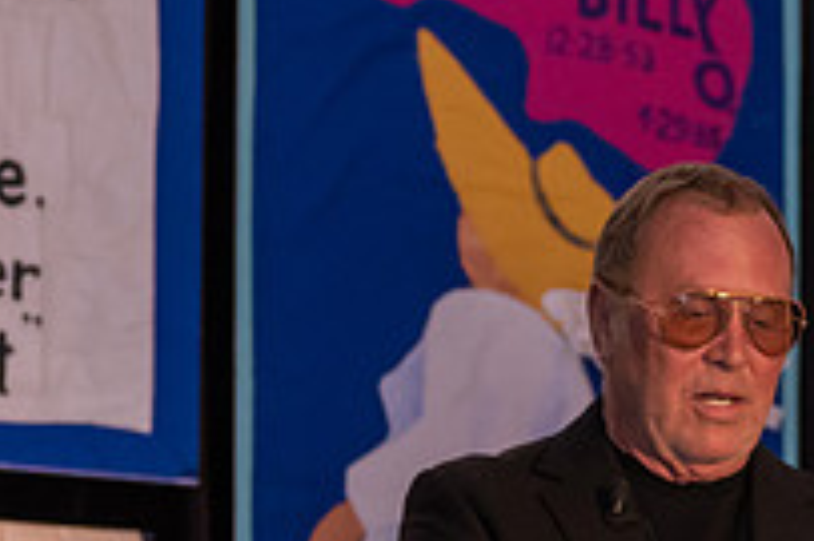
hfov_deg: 5.2
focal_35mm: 396
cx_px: 581
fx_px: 8947
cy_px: 711
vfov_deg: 3.5
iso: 1100
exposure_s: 1/60
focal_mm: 92
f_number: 4.8
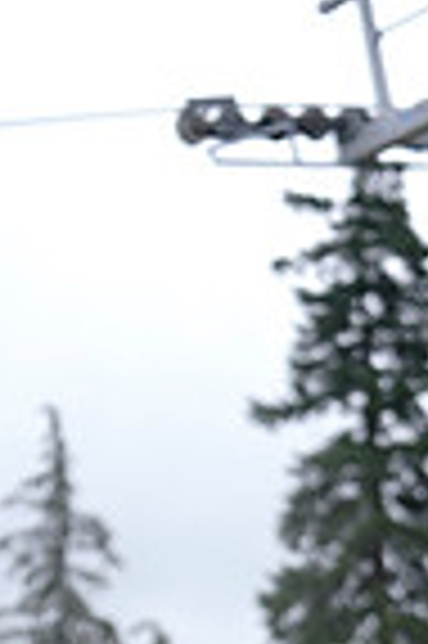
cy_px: 1009
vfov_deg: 9.1
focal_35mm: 220
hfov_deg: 6.2
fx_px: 3933
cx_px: 185
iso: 320
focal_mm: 70
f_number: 2.8
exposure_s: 1/1600
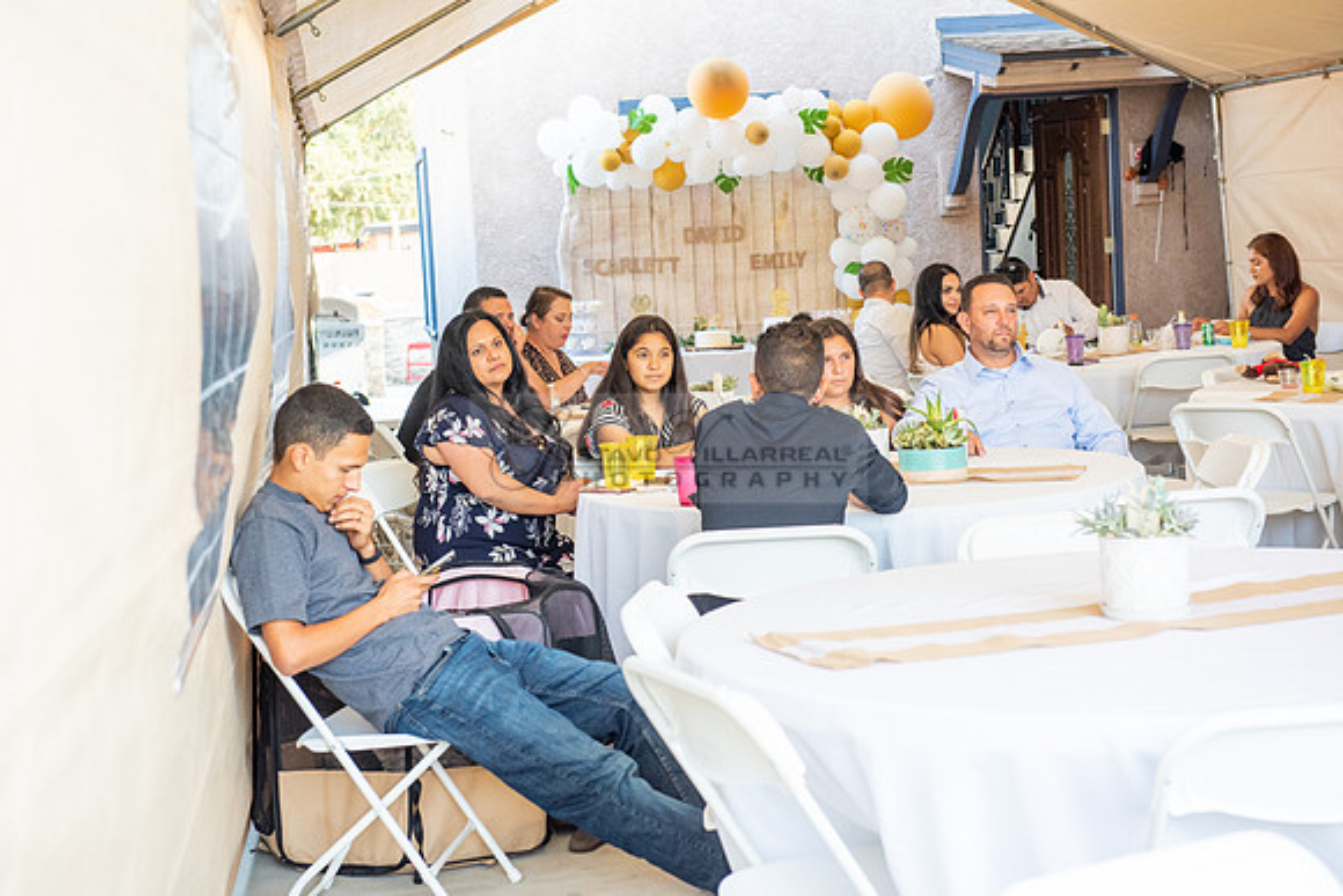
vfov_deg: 22.6
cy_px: 448
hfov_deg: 33.4
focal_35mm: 60
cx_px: 672
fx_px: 2239
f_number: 5
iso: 640
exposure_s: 1/250
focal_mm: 60
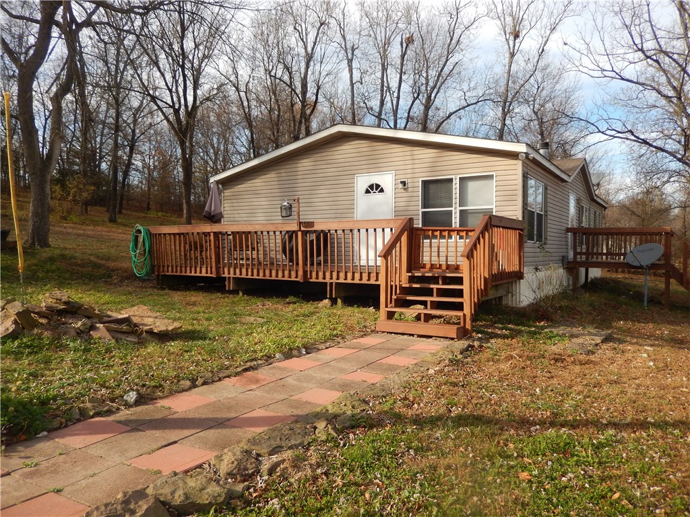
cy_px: 258
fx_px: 498
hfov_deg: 69.4
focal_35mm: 25
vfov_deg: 54.9
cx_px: 345
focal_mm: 4.5
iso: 125
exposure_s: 1/640
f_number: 3.4
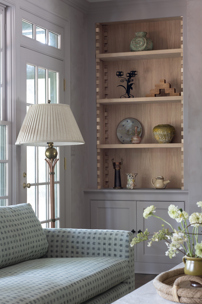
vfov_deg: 27.0
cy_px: 152
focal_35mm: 75
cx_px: 101
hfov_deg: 18.2
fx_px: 632
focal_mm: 50
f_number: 6.3
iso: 200
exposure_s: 2
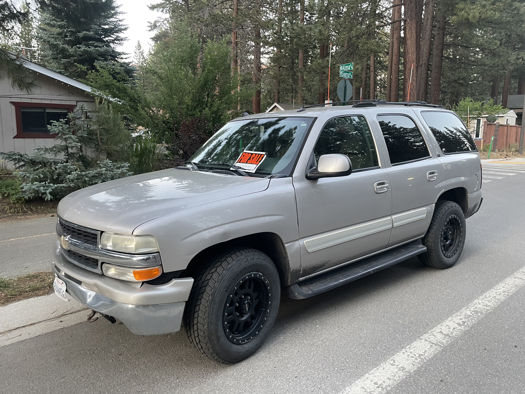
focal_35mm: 26
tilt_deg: -9.6
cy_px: 197
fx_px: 394
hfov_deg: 67.3
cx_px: 262
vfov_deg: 53.1
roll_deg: +0.0
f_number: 1.6
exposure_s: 1/60
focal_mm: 4.2
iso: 160
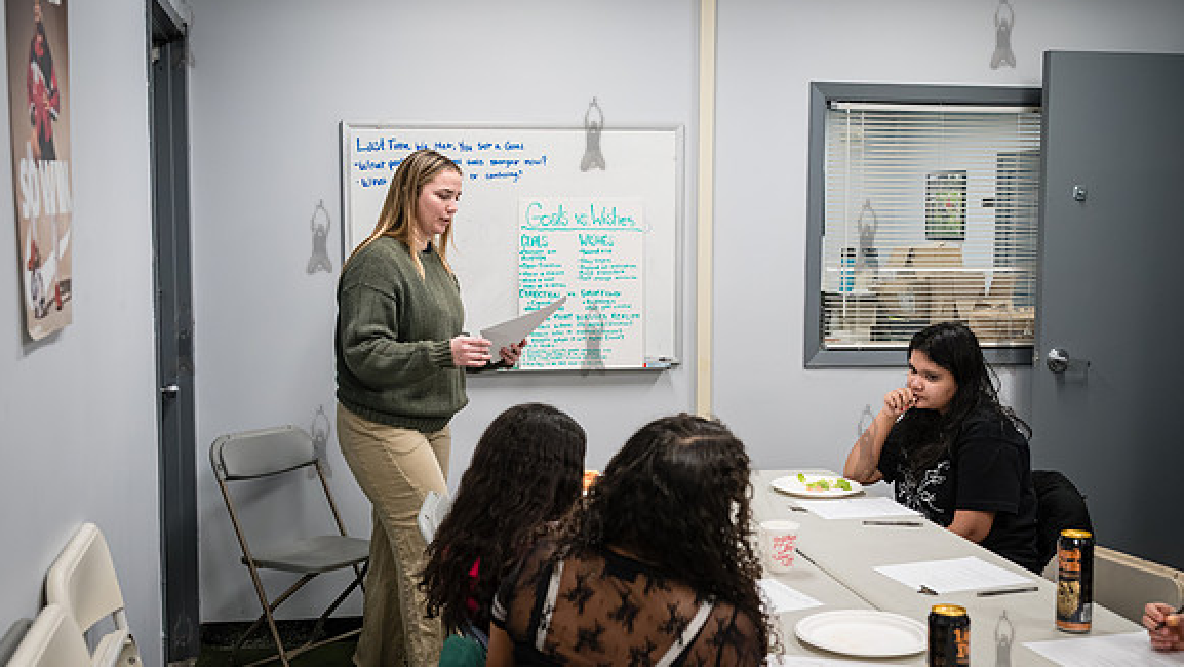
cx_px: 545
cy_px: 337
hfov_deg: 49.3
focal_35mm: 41
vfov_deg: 29.0
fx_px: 1288
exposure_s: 1/400
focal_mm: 35
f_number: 4
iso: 4000
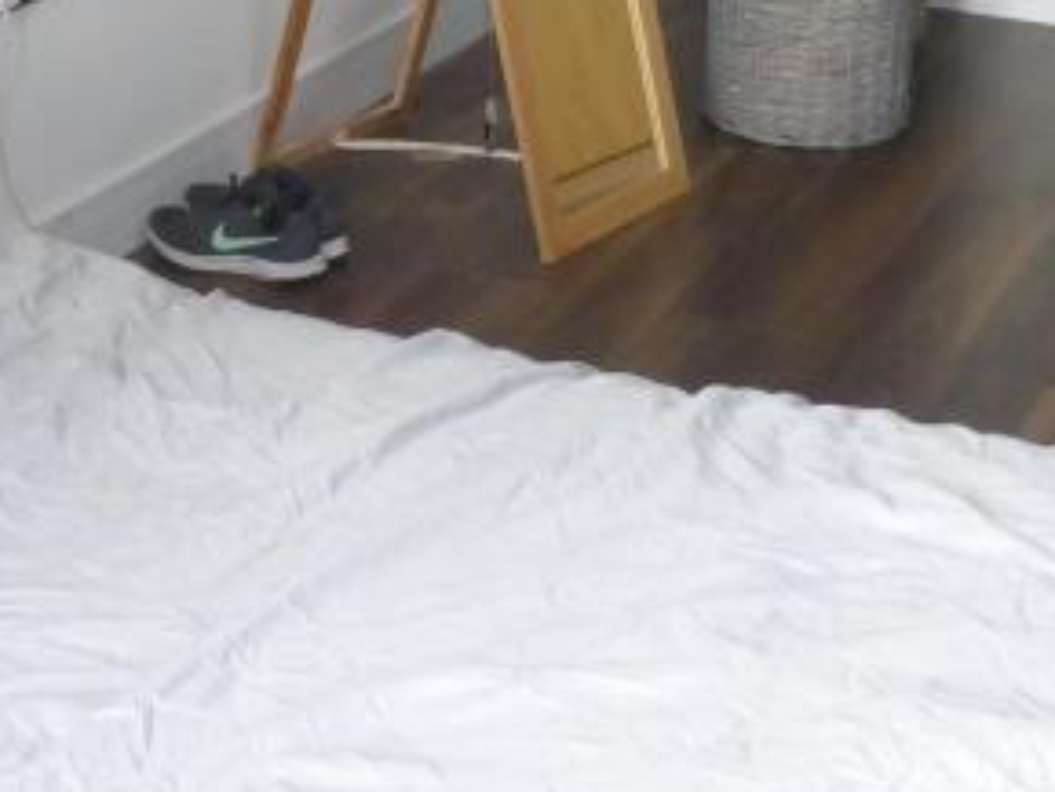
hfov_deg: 23.0
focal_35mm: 85
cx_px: 423
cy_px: -95
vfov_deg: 16.8
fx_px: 2592
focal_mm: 4.3
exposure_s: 1/60
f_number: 3.3
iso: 400
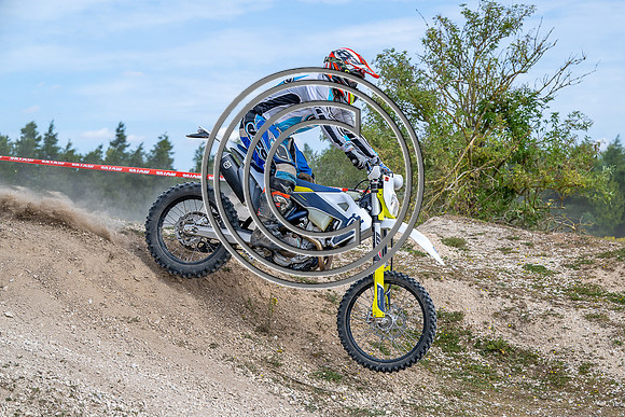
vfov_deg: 15.9
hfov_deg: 23.6
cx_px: 312
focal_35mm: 86
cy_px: 208
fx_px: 1493
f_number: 5.6
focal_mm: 86
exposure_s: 1/2000
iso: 450
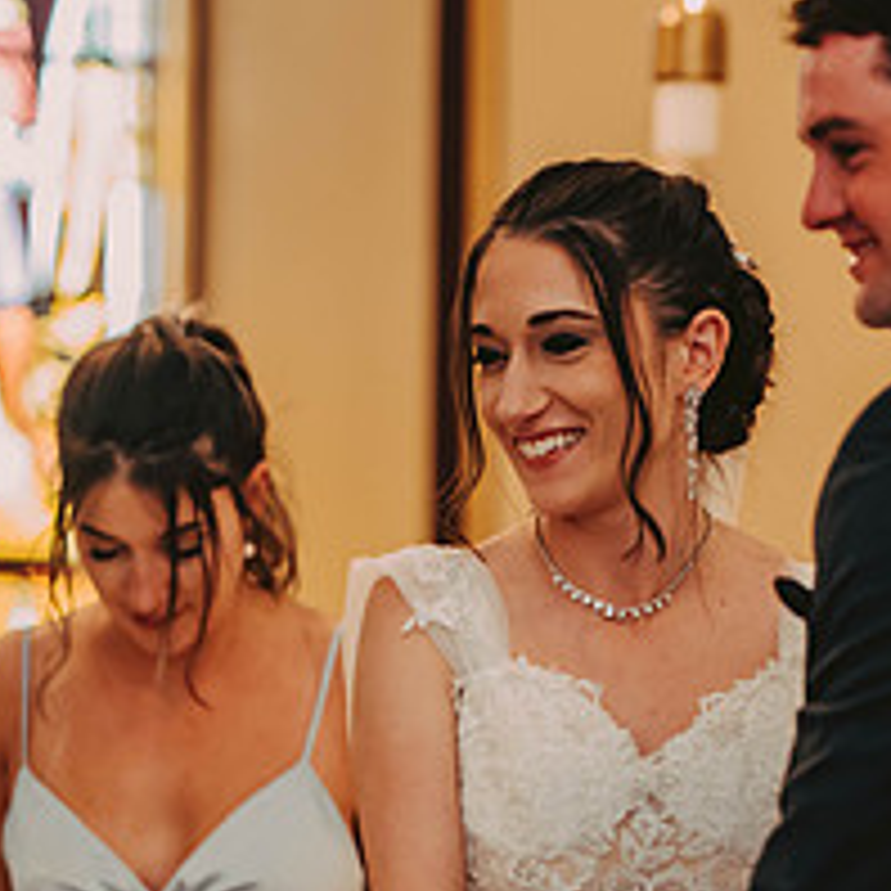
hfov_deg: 5.8
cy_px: 614
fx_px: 8853
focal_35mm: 304
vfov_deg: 5.8
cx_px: 626
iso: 800
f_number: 2.8
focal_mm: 122
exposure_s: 1/80
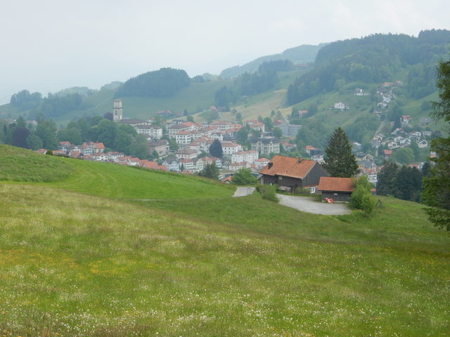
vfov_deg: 20.7
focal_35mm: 71
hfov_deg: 27.4
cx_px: 225
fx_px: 923
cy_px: 168
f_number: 4.8
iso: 125
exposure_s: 1/500
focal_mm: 12.6
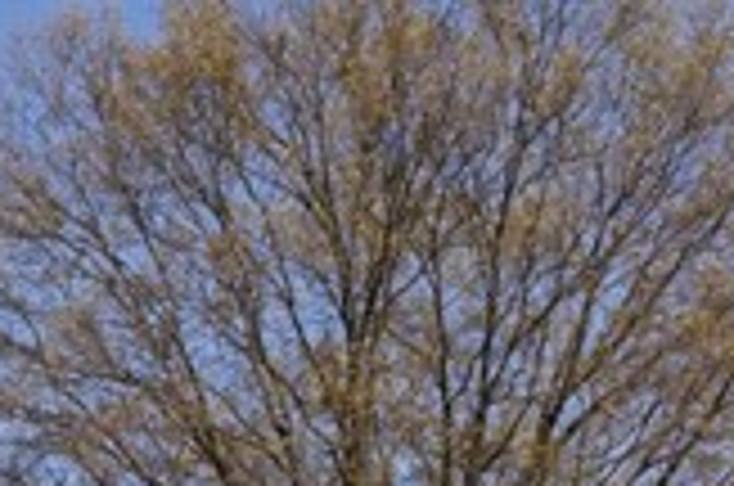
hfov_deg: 12.5
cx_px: -662
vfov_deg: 7.8
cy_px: 1550
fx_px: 2991
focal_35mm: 147
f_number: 2.8
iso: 140
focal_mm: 8.38
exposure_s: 1/800
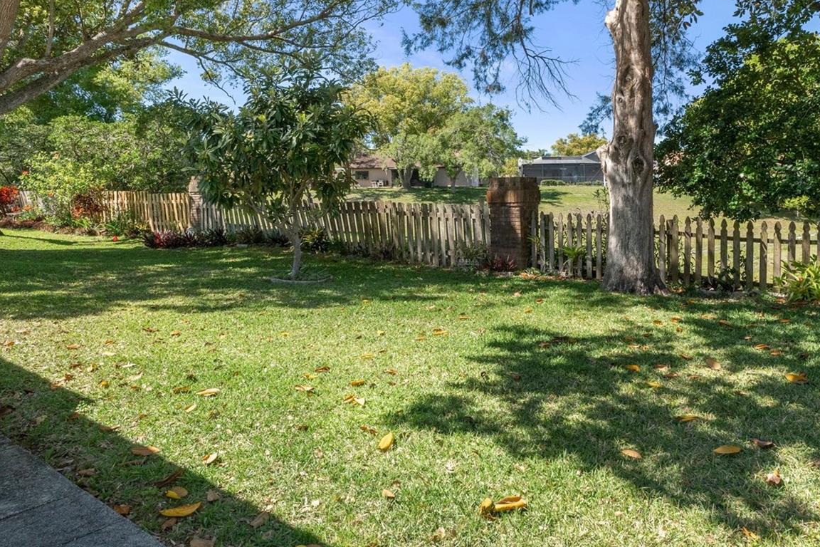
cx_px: 455
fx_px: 569
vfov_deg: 50.6
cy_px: 197
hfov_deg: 71.3
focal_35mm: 25
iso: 320
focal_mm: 12
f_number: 8
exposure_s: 1/250
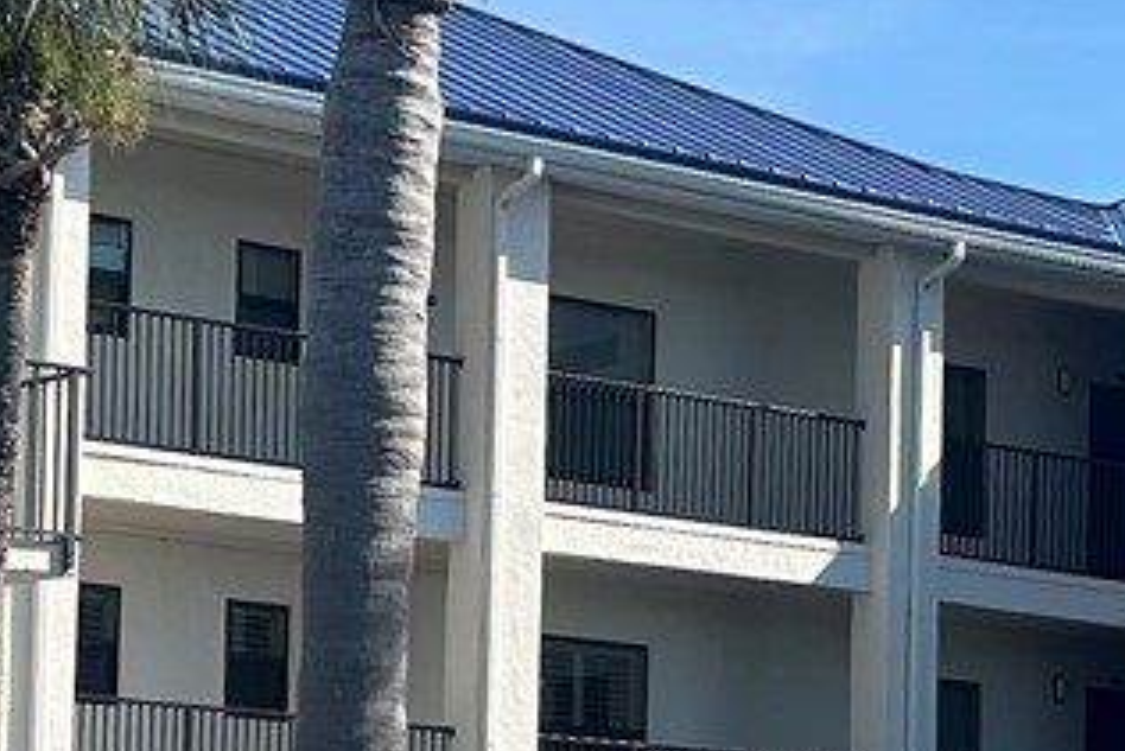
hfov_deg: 14.9
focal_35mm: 137
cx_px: 328
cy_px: 690
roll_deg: -0.9
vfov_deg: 10.0
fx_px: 4283
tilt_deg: +4.4
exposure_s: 1/3257
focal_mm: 5.7
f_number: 1.5
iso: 50
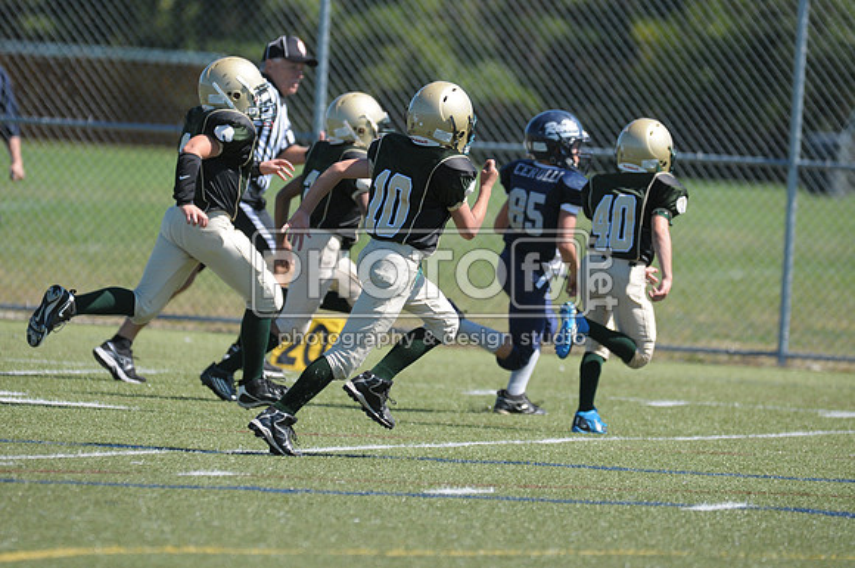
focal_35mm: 435
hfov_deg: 4.7
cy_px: 284
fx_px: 10317
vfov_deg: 3.2
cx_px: 428
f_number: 4
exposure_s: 1/2500
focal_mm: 290
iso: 640
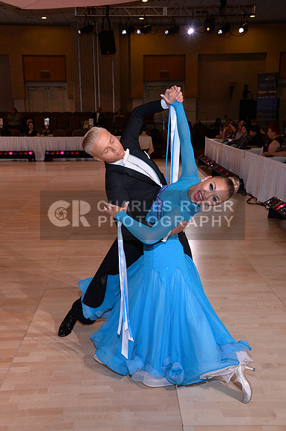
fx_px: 478
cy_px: 216
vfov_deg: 48.5
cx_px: 143
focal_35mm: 40
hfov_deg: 33.3
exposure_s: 1/250
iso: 2000
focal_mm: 40
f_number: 6.3
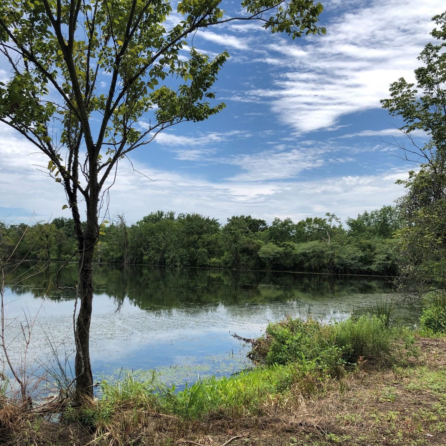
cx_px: 143
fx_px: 525
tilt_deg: +3.9
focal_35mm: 36
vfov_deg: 46.0
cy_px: 220
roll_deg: -1.0
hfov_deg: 45.2
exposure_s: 1/1946
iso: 20
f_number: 1.8
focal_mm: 4
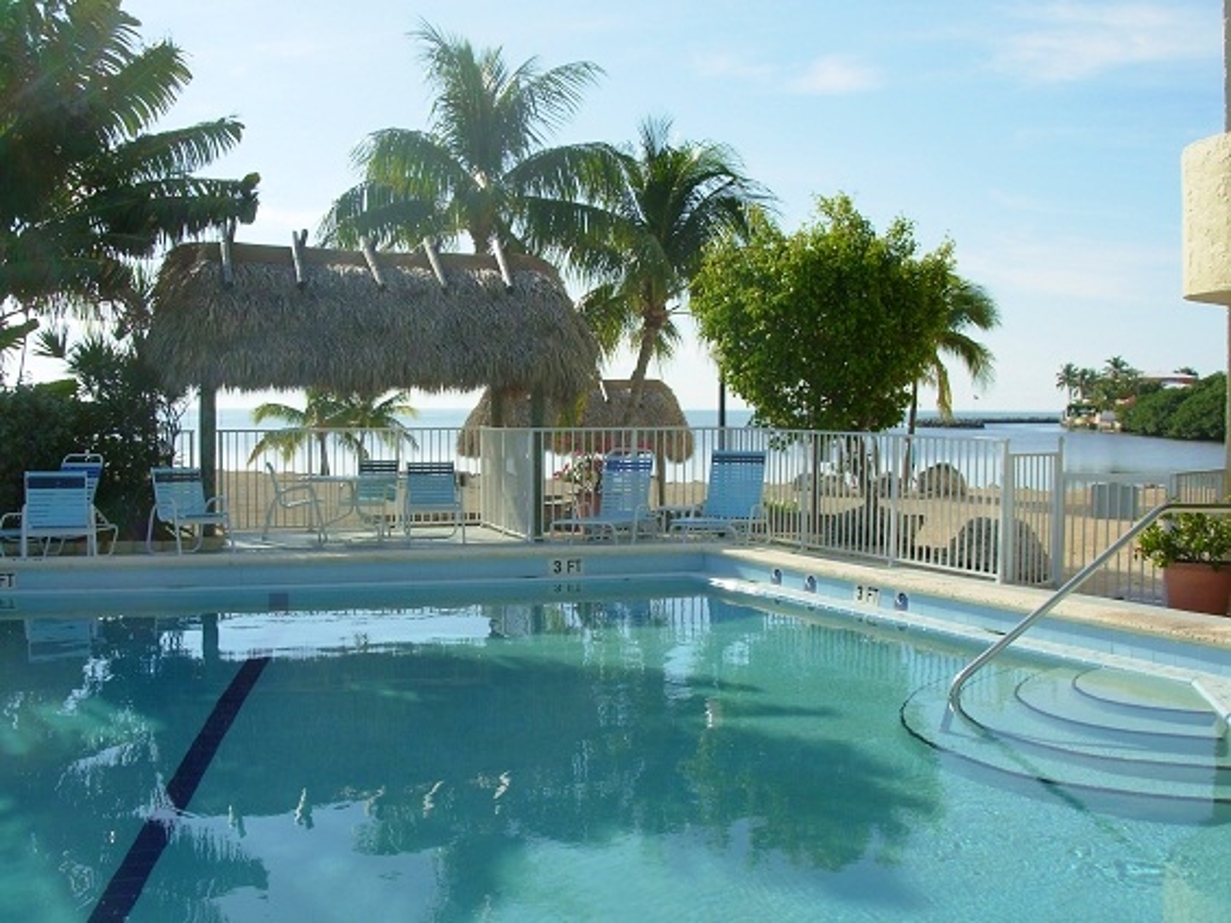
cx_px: 616
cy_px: 462
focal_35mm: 38
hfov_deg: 49.0
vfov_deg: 37.7
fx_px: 1351
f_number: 4.9
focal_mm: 6.3
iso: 50
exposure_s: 1/664
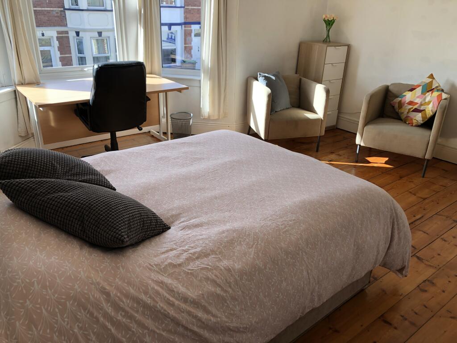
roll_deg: -2.1
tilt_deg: -23.7
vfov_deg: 49.7
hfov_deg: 63.4
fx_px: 370
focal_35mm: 28
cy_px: 172
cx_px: 228
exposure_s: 1/120
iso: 20
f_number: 1.8
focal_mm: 4
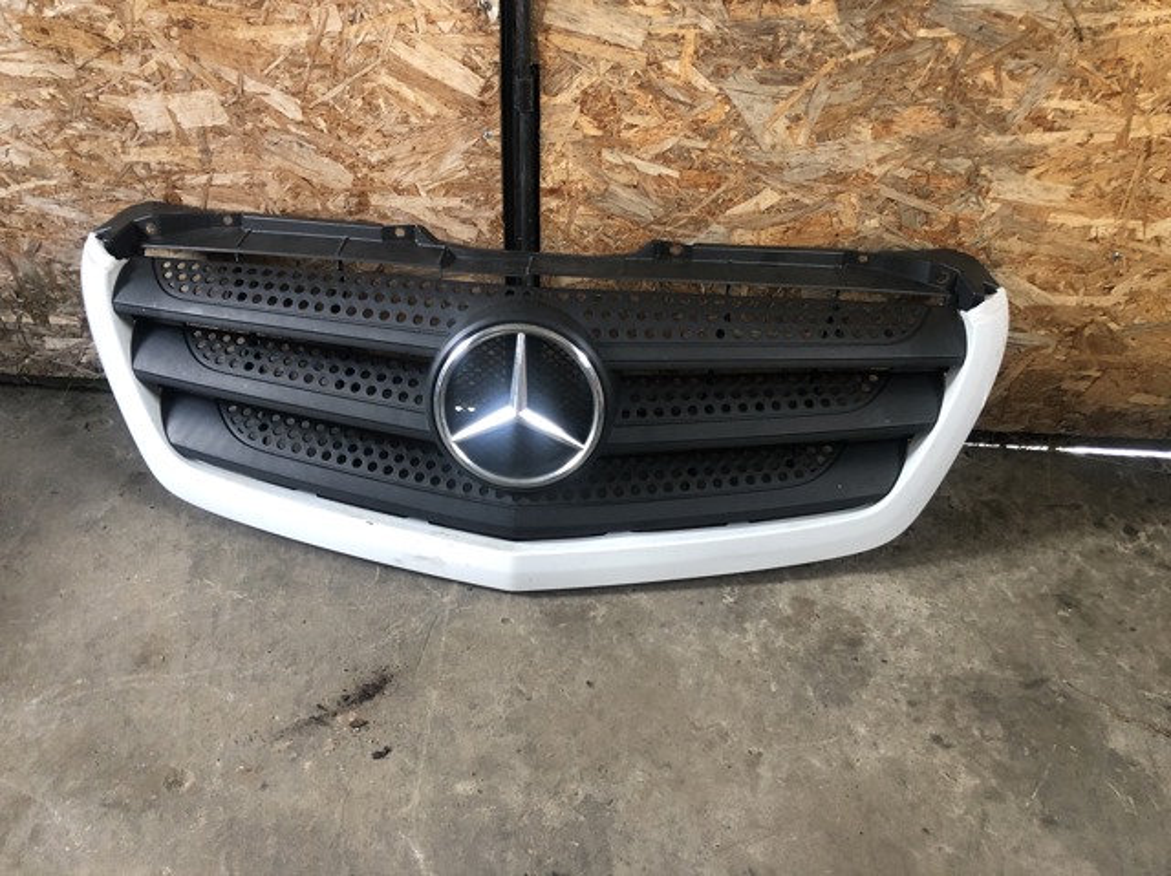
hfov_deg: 63.5
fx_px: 946
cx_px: 586
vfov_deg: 49.7
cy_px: 438
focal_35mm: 28
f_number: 1.8
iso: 50
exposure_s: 1/15
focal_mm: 3.99
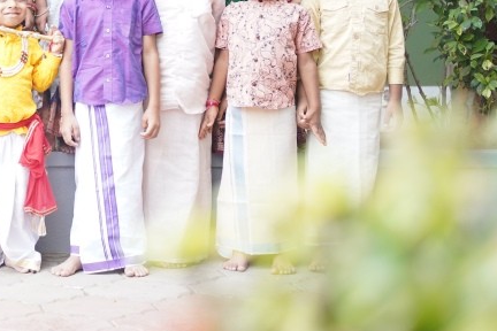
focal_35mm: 83
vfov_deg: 16.3
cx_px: -90
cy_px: 60
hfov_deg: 22.6
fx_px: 1146
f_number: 2.2
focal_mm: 35
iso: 250
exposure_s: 1/400
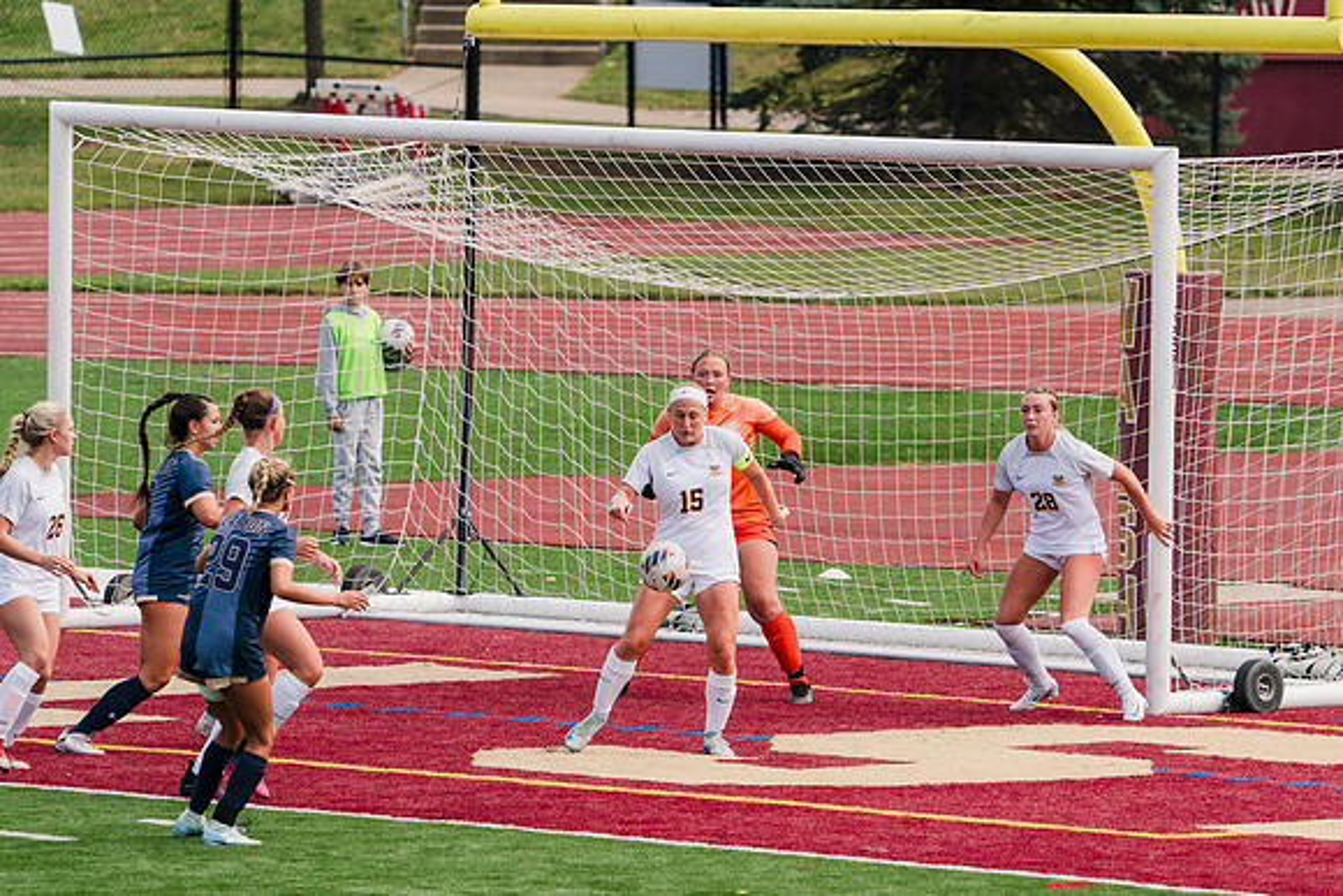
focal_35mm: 404
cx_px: 816
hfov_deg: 5.1
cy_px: 448
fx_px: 15089
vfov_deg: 3.4
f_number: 6.3
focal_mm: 329
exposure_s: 1/1600
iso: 500
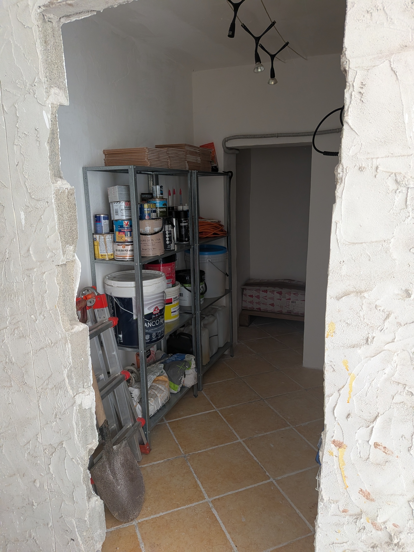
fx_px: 383
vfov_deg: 71.6
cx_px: 207
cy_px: 276
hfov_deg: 56.8
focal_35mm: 24
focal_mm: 4.53
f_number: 1.7
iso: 332
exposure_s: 1/85.2
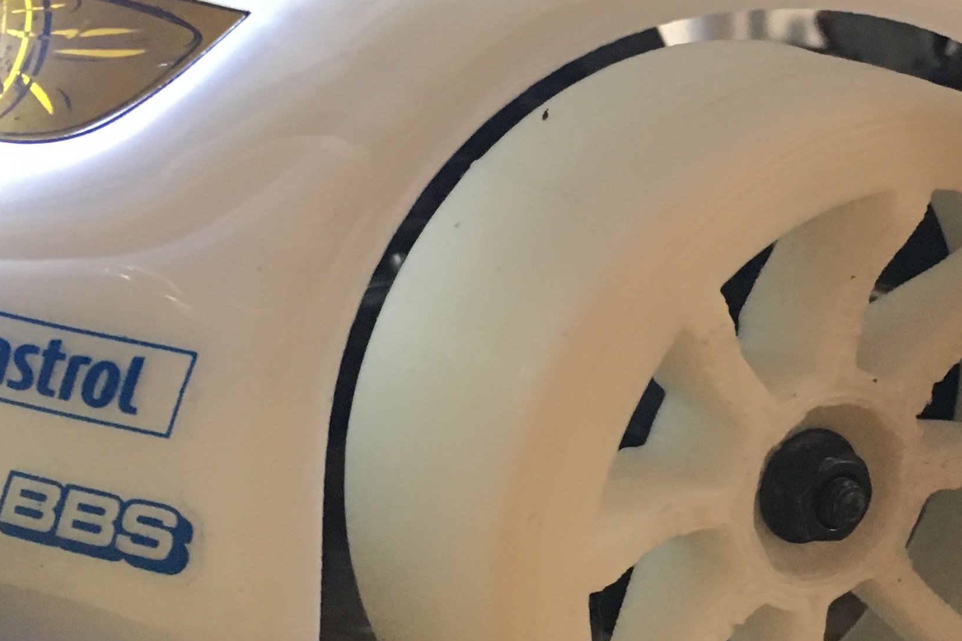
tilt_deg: -18.6
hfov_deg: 26.7
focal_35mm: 74
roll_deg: -2.9
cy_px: 461
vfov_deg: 18.3
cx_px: 807
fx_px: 1978
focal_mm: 4.15
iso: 250
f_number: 2.2
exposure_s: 1/33
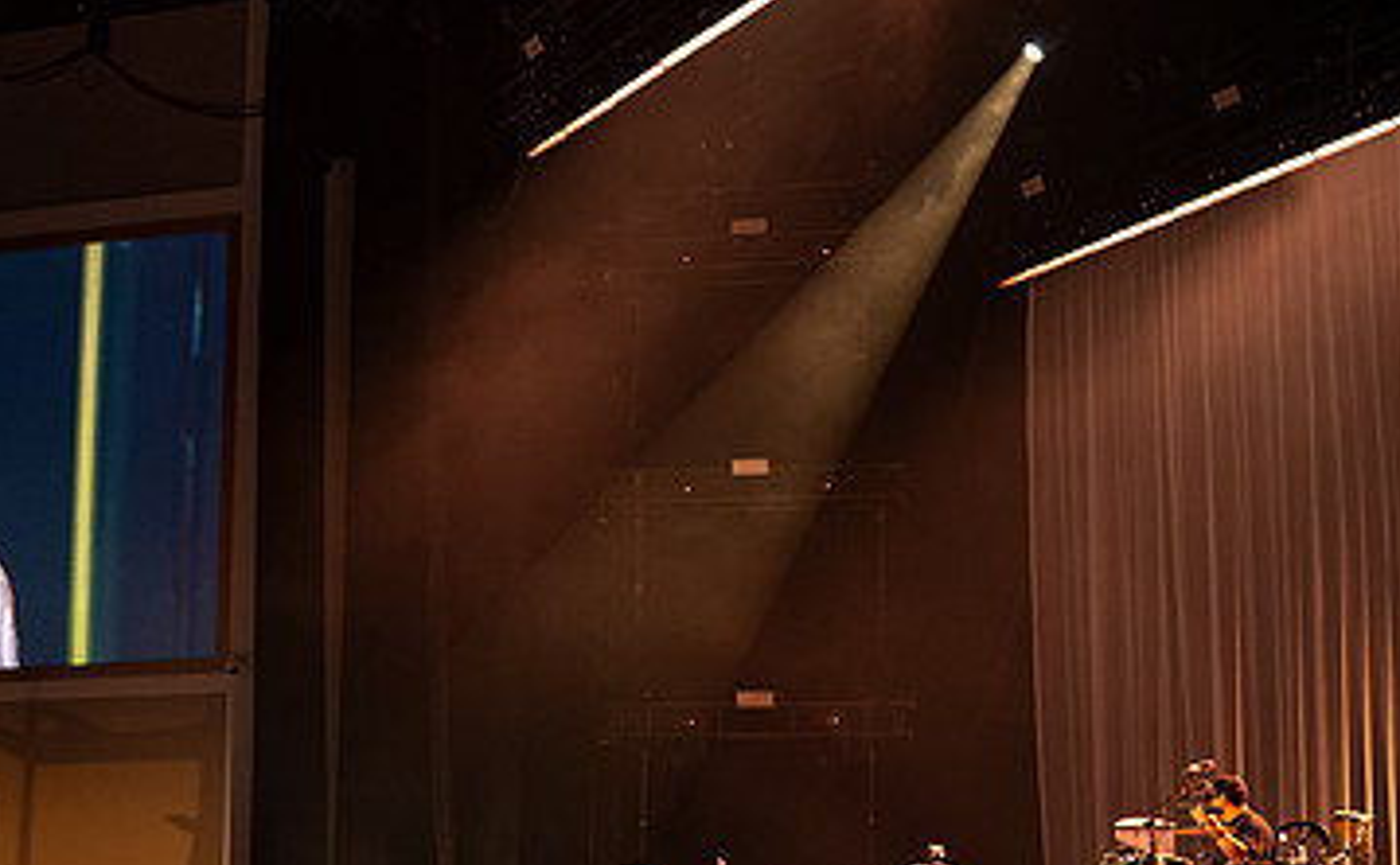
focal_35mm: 77
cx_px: 649
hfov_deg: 26.9
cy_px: 698
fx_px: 2929
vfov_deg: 16.7
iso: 1000
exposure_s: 1/125
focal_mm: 37
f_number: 2.8
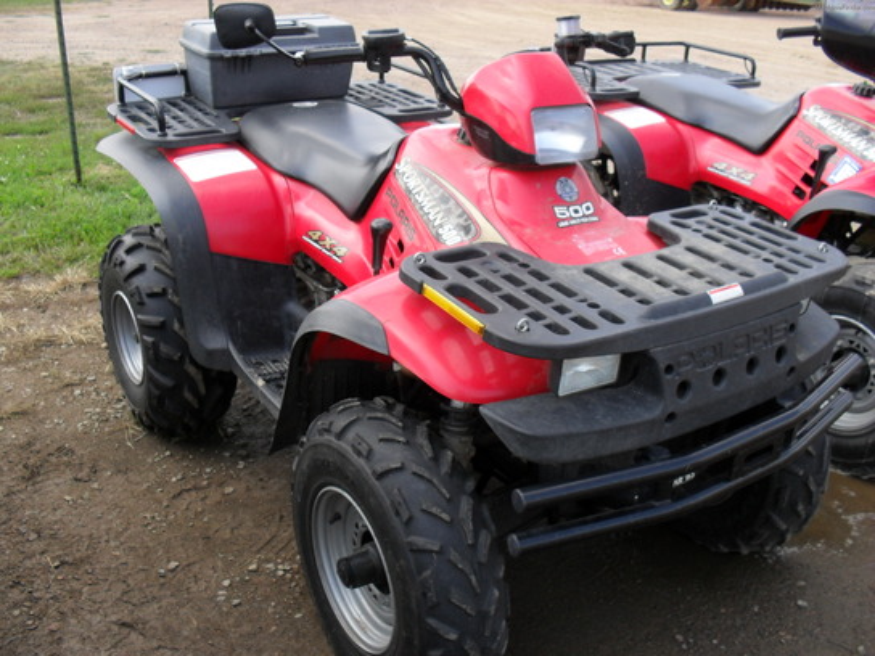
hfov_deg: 52.6
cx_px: 438
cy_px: 328
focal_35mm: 35
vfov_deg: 40.7
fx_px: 885
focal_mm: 6.3
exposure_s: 1/350
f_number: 3.2
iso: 100
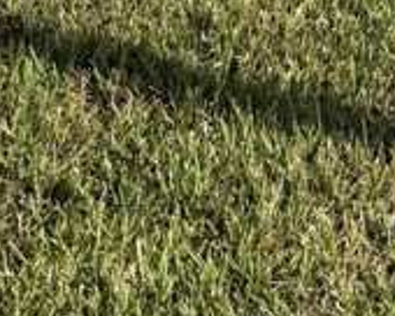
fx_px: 1718
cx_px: 242
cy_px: -702
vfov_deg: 8.4
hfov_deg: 13.1
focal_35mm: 147
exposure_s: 1/5714
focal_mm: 6.76
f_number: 1.78
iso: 80
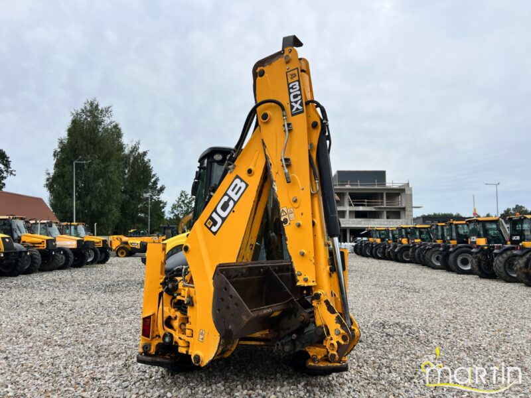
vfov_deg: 53.1
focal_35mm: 26
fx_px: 399
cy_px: 199
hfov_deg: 67.3
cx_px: 266
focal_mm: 5.7
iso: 50
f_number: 1.5
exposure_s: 1/2404
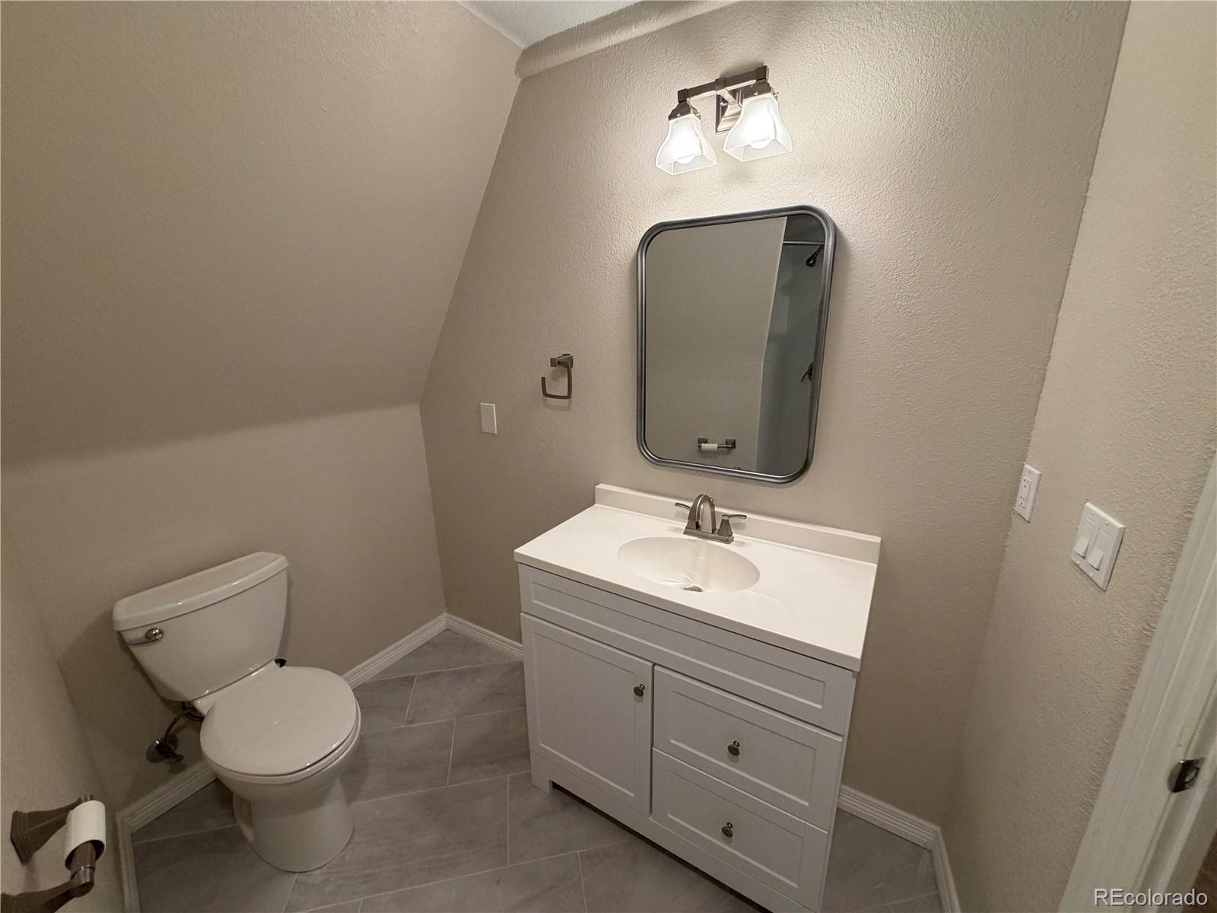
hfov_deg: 102.1
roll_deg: +1.3
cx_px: 608
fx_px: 492
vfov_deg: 85.7
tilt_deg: -15.2
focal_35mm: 14
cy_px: 456
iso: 250
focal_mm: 2.22
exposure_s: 1/120
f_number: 2.2
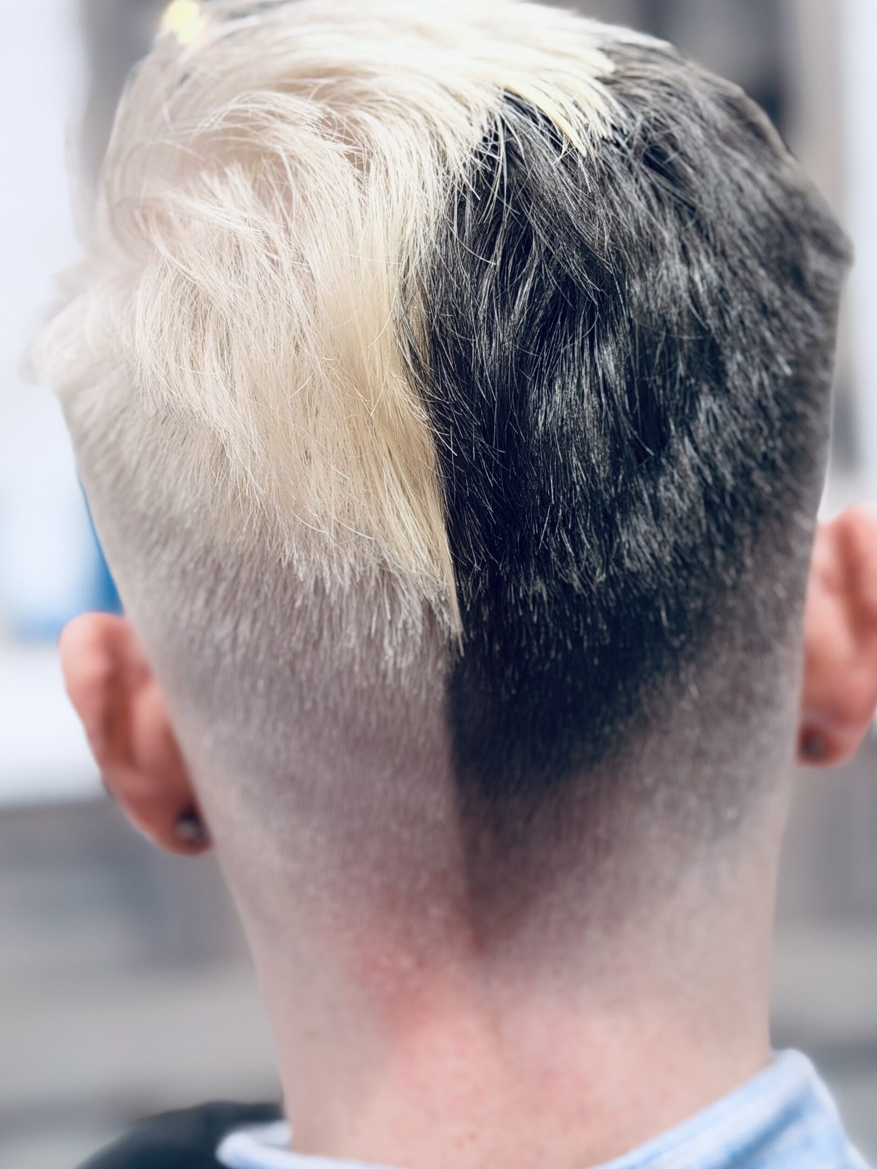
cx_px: 446
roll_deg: +5.4
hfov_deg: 25.7
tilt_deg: -7.8
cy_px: 577
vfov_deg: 33.8
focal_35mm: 57
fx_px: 1925
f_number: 1.78
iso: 125
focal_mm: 6.76
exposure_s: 1/120
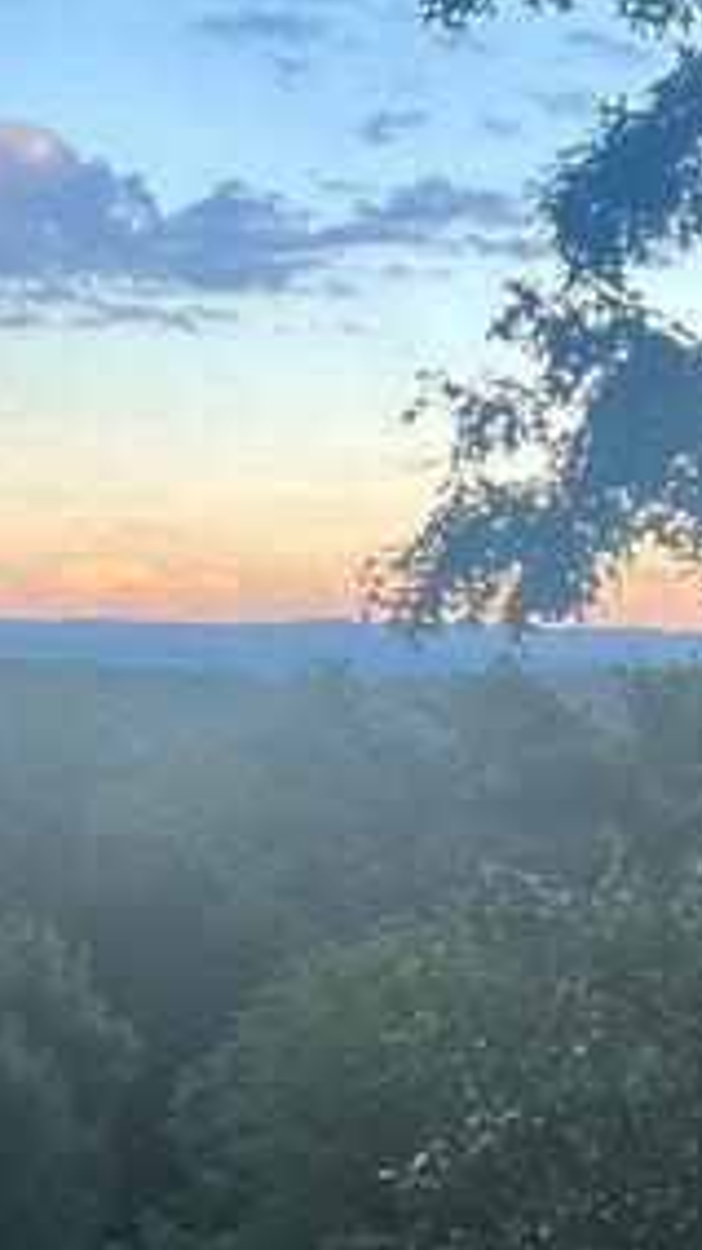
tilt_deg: +3.7
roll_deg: -1.7
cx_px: 285
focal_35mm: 82
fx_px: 2716
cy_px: 411
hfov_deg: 14.7
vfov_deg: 25.8
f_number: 1.6
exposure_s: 1/308
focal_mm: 5.1
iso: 32
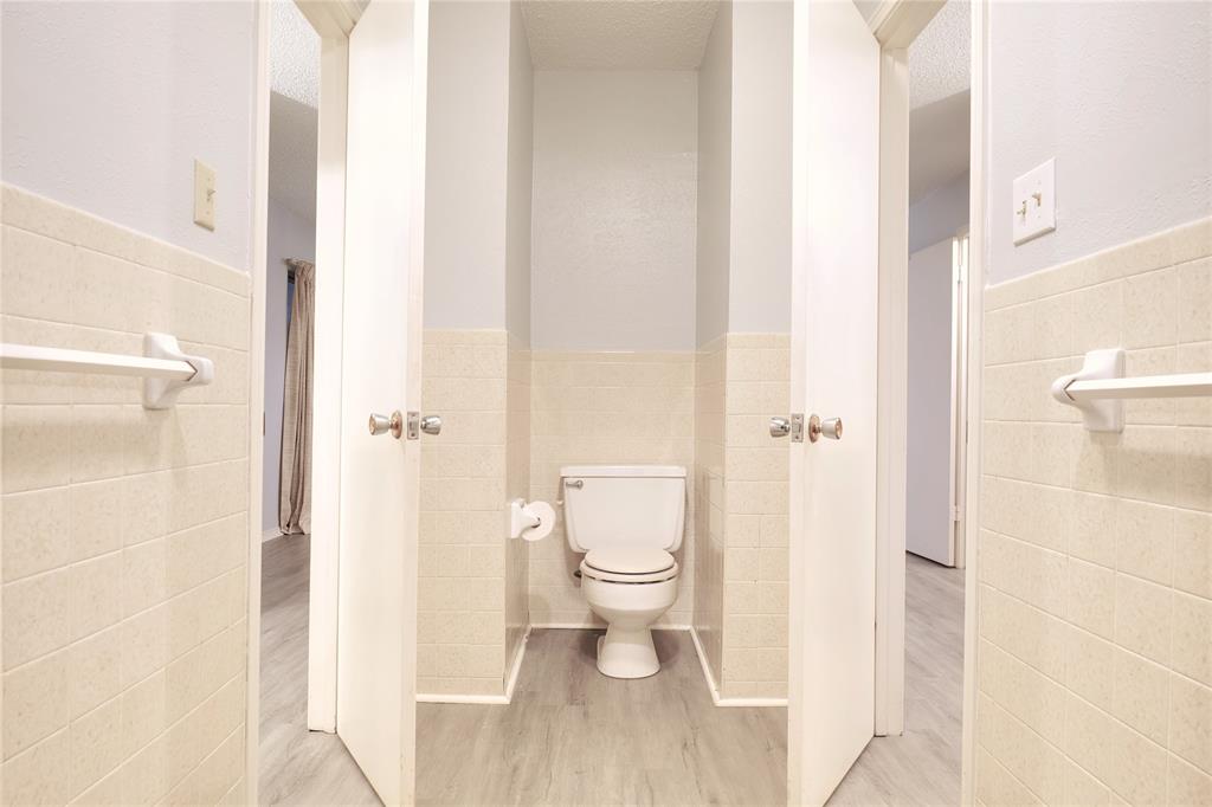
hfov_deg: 84.0
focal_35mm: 20
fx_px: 673
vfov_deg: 61.9
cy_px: 404
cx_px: 606
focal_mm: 20
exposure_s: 1/2.5
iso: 640
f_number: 8
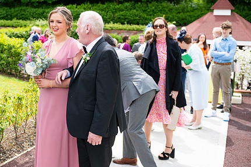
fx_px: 356
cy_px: 77
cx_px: 99
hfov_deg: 38.7
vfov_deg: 26.5
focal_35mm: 51
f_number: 3.5
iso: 250
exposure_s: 1/1600
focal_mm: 38
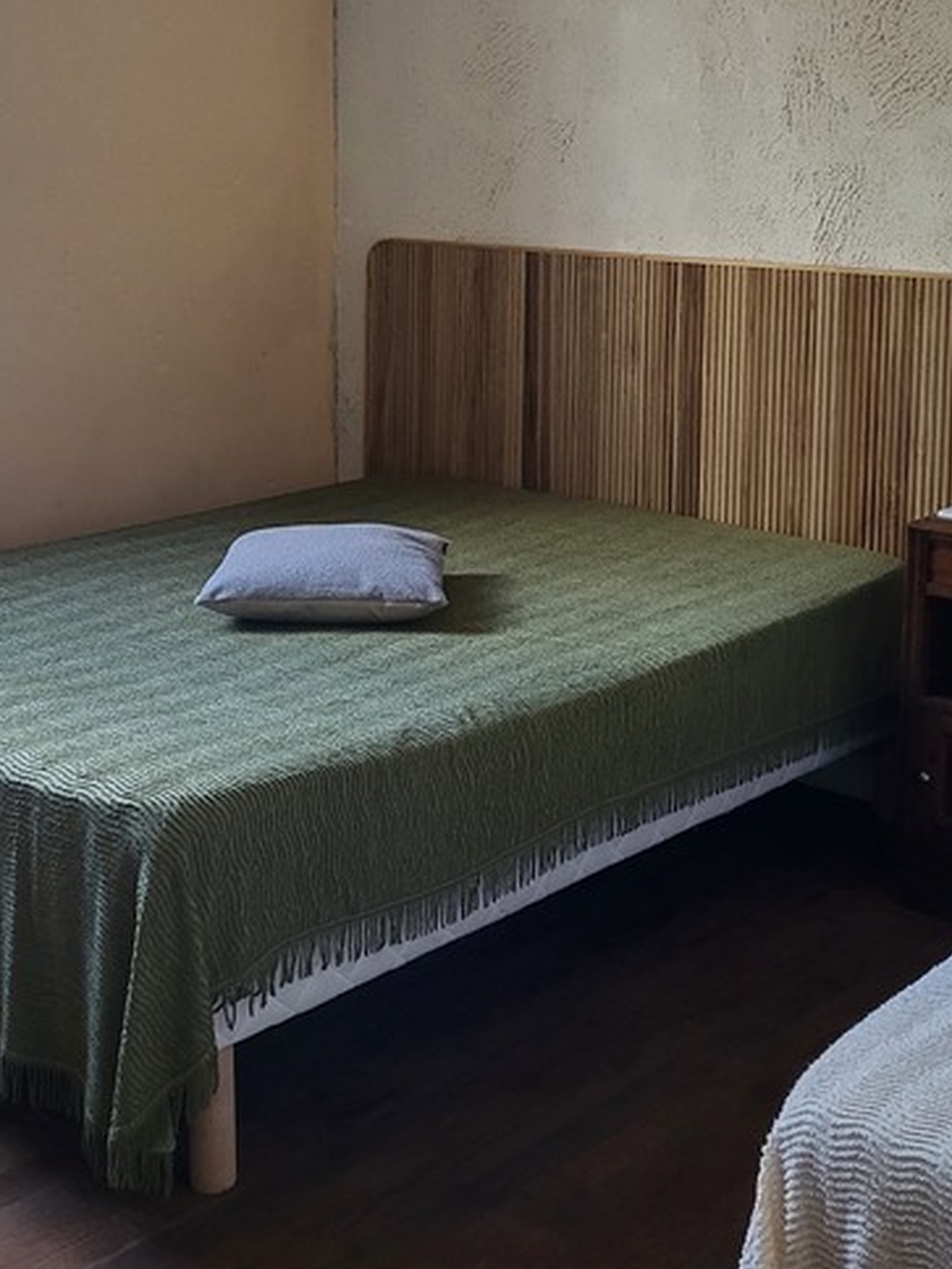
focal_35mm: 55
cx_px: 498
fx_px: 2017
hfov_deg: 26.6
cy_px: 330
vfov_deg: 34.3
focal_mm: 5.4
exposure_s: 1/100
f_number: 1.8
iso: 250
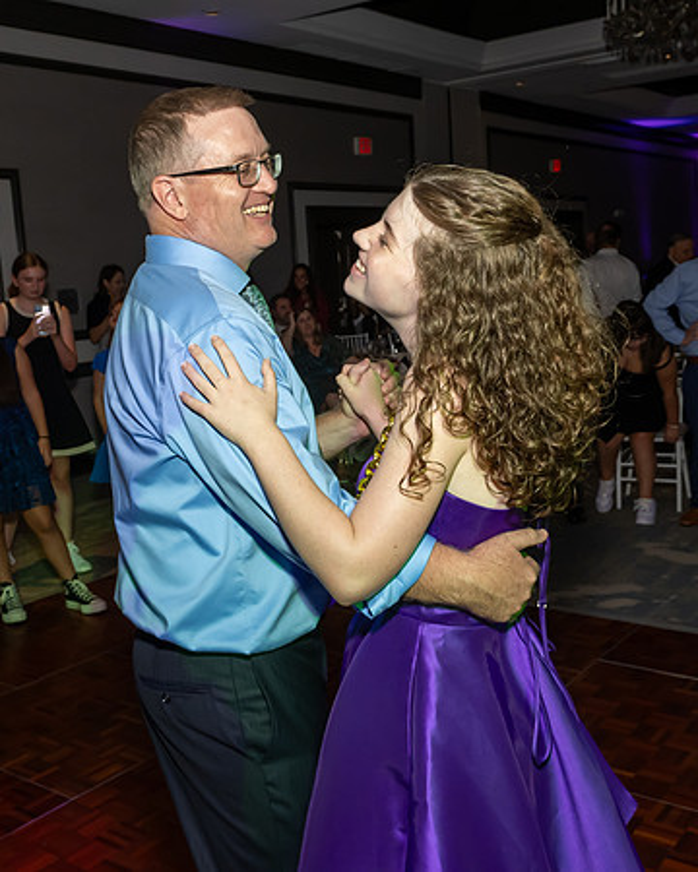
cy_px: 408
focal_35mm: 37
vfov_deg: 48.6
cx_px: 337
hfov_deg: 39.7
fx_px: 967
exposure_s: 1/250
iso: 1000
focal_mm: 17
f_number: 7.1
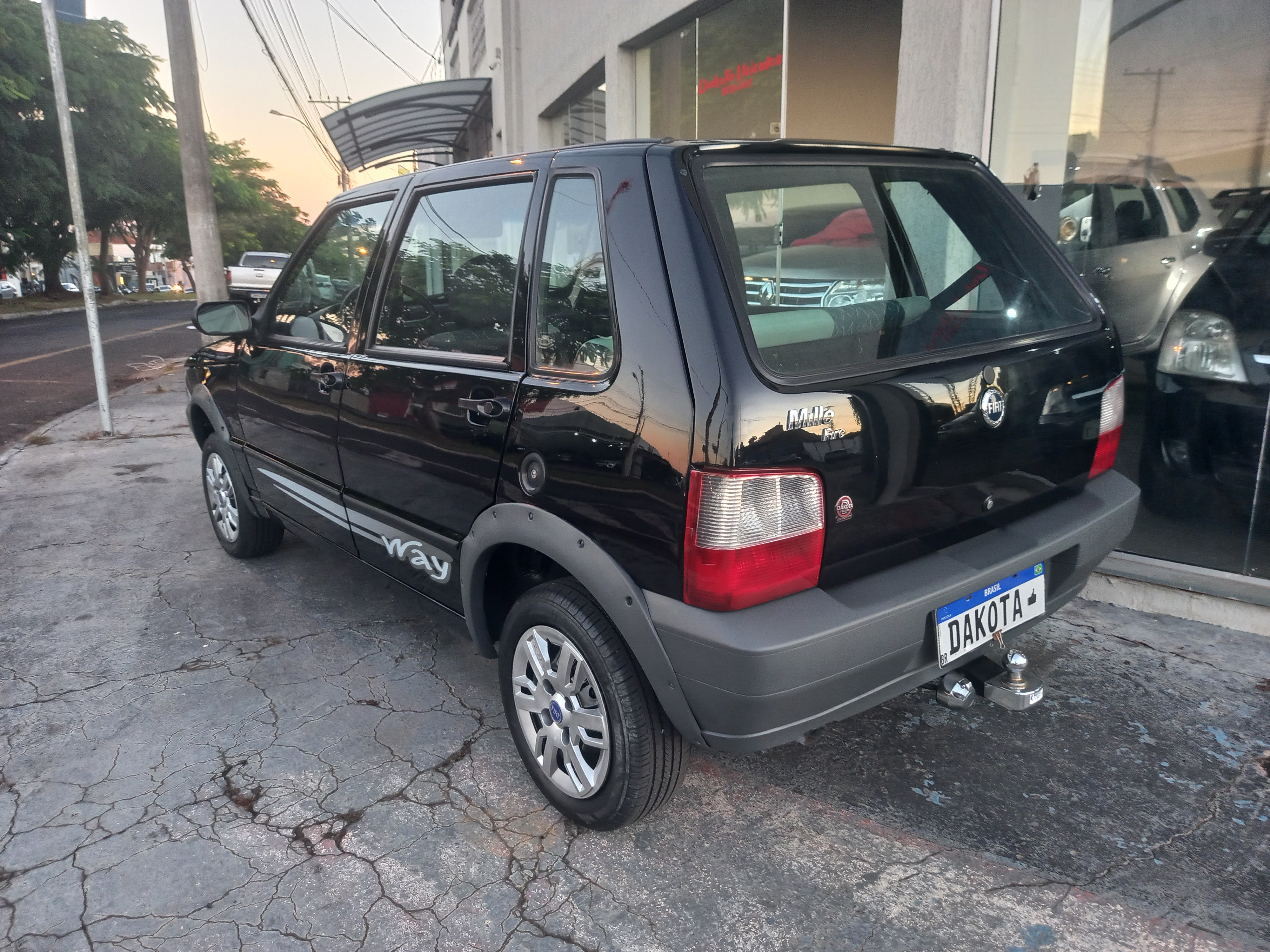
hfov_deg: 69.4
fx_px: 917
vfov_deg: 54.9
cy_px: 476
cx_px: 635
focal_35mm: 25
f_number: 2
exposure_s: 1/40
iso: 160
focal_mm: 4.6
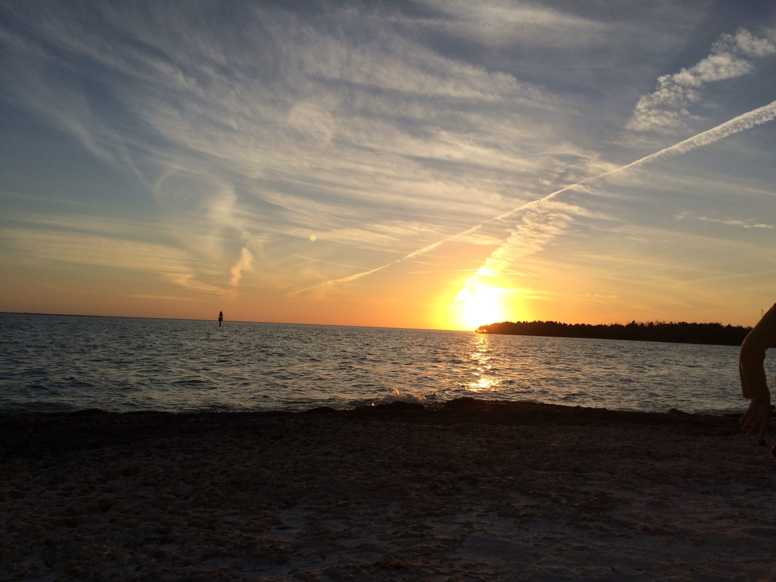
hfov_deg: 61.7
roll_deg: -1.6
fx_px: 650
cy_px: 291
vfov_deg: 48.2
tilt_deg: -0.3
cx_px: 388
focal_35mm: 29
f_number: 2.2
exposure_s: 1/2933
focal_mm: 4.15
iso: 32
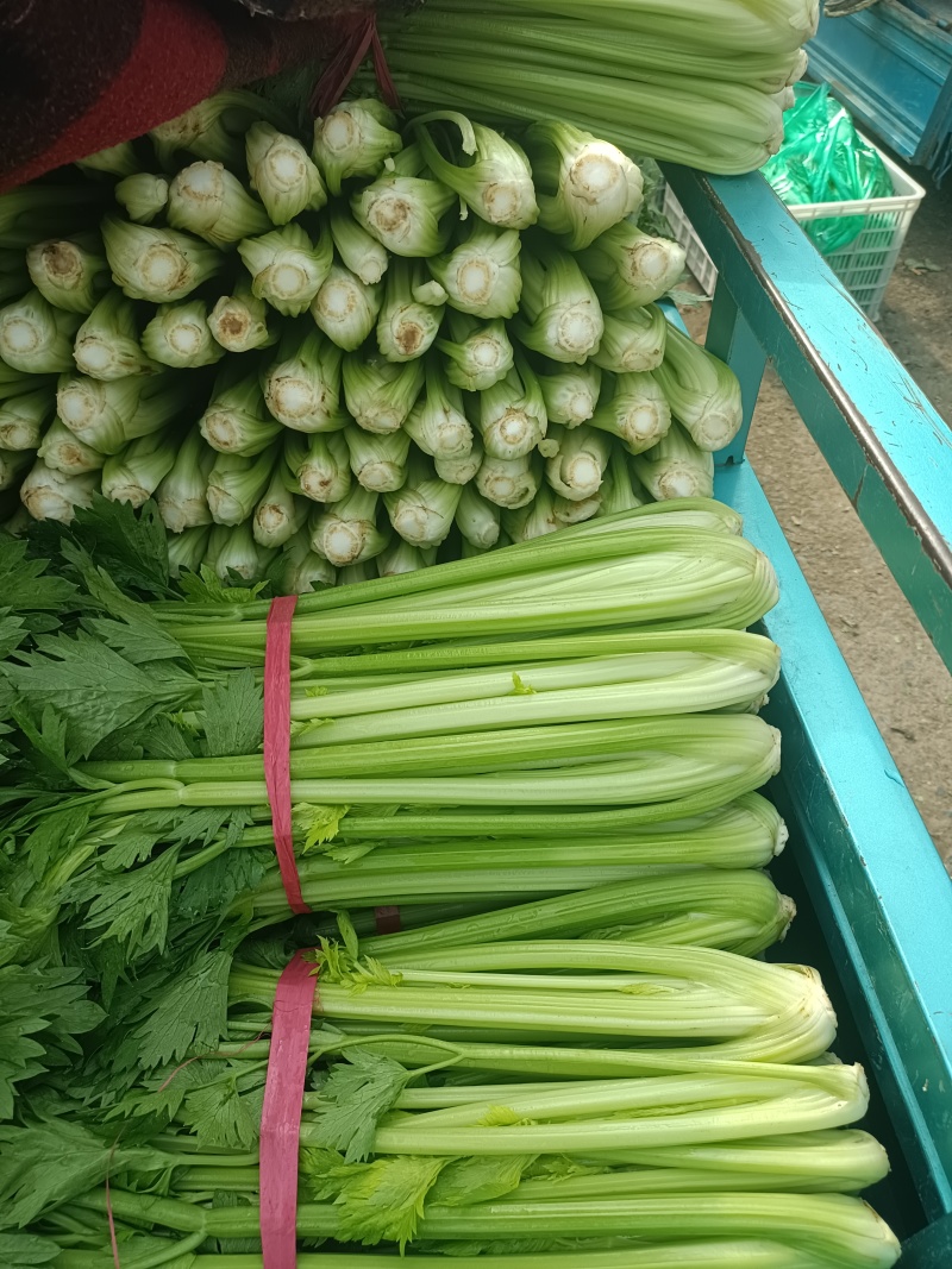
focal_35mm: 25
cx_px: 476
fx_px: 917
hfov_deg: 54.9
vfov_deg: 69.4
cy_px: 634
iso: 100
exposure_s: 1/338
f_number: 1.79
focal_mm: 4.75
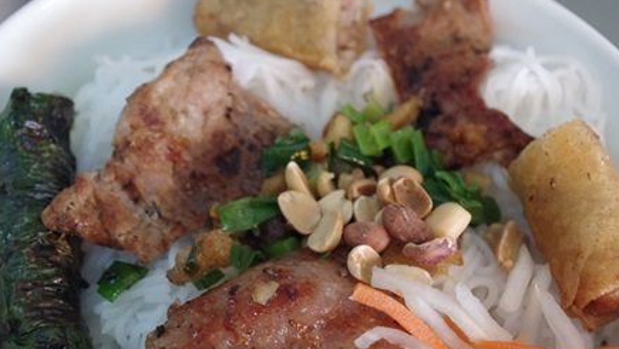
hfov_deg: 39.9
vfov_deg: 23.0
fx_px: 854
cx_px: 310
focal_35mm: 52
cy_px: 234
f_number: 5
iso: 1600
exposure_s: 1/50
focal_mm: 24.38
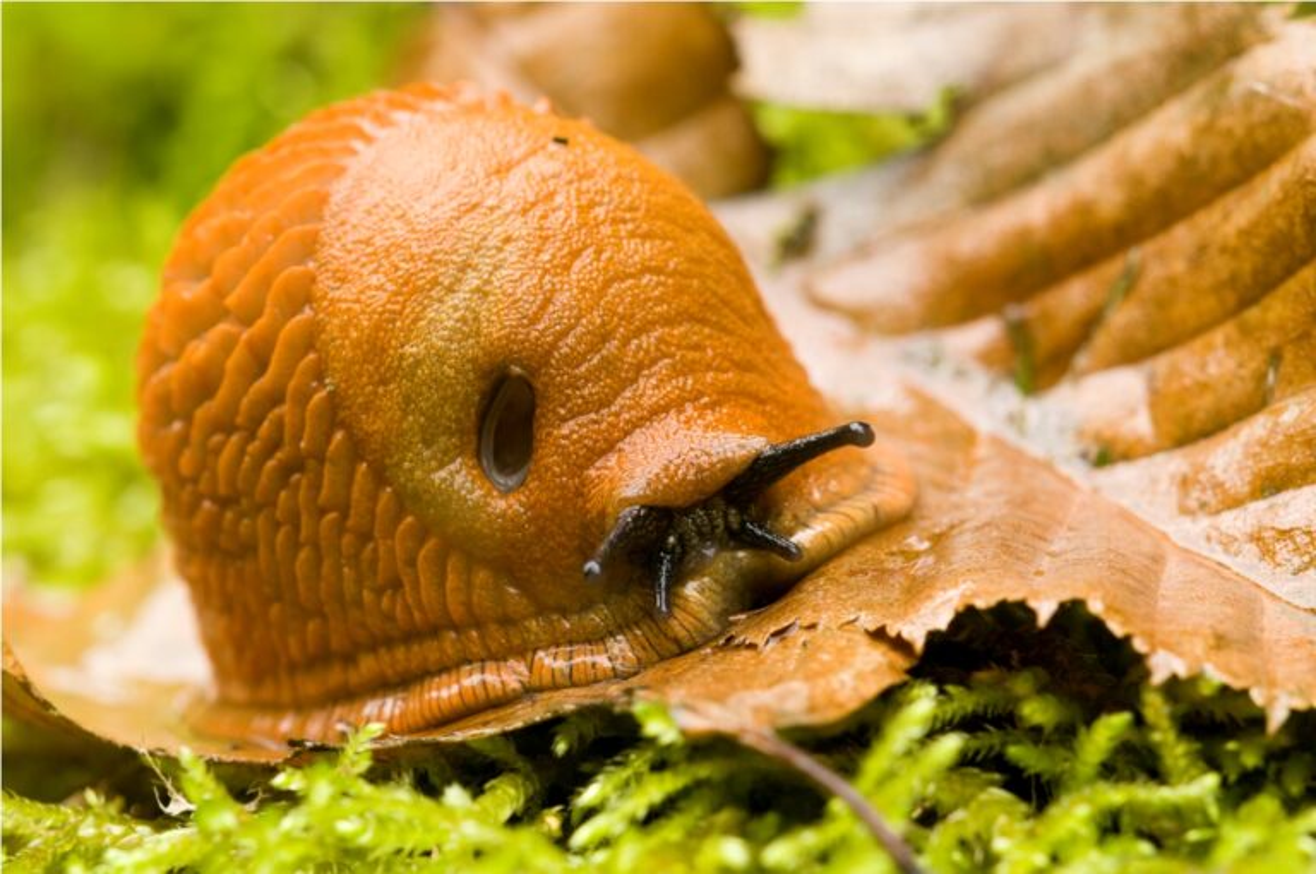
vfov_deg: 4.6
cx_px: 658
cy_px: 437
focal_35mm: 300
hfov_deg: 6.9
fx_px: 10953
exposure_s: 1/15
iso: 200
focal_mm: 200
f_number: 13
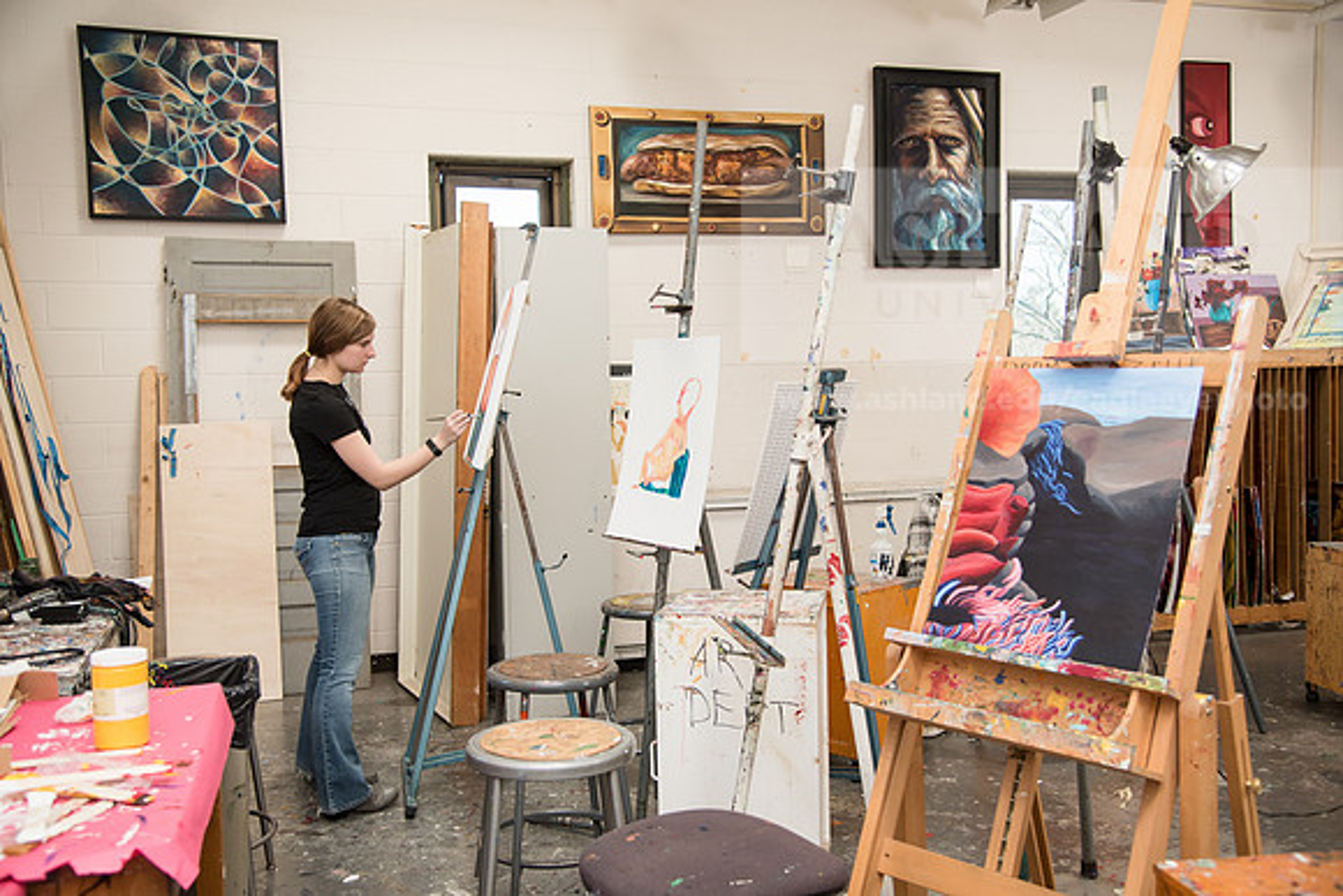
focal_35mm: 35
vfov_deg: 37.9
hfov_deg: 54.4
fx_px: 1306
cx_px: 672
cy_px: 448
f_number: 4
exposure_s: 1/125
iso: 640
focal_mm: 35
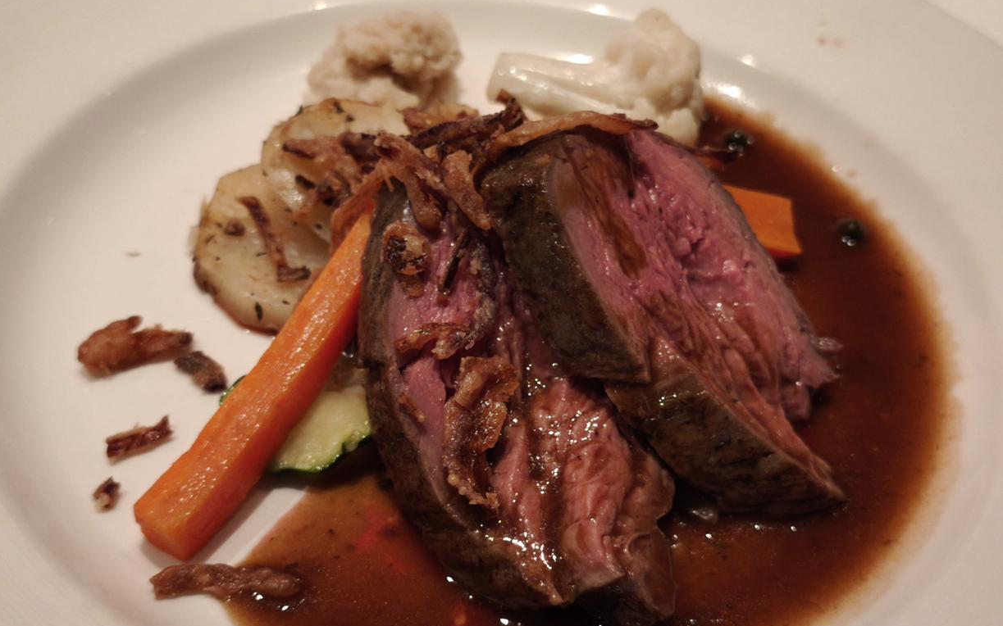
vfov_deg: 26.3
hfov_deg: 41.1
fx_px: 1339
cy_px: 347
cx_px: 501
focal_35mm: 49
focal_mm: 6.57
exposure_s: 1/60
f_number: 1.6
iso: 500
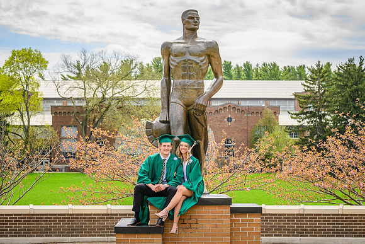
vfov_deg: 15.7
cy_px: 122
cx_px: 182
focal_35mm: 87
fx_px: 882
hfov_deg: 23.4
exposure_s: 1/1000
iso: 400
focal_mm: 86
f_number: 5.6
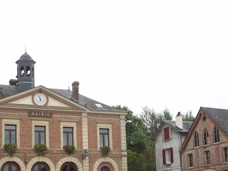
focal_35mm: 68
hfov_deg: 28.5
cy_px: 128
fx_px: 448
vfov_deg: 21.4
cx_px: 89
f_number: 2.8
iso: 80
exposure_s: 1/204
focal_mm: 6.2
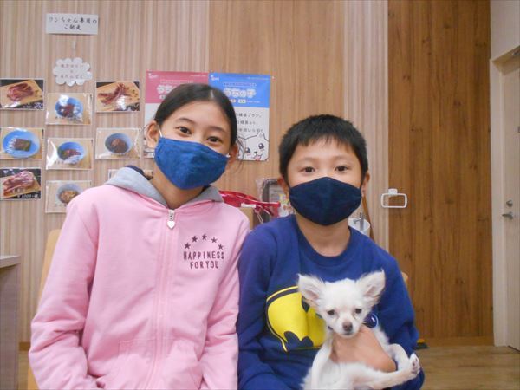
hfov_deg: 60.0
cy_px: 195
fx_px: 451
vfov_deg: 46.8
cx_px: 260
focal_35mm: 30
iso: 800
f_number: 3.4
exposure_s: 1/100
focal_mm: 5.1
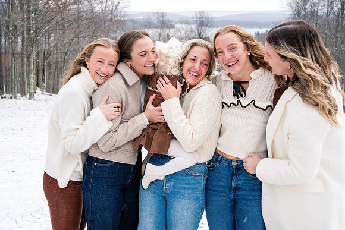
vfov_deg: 27.5
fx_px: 470
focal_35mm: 49
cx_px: 172
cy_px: 115
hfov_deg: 40.3
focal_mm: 49
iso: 1000
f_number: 8
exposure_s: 1/250
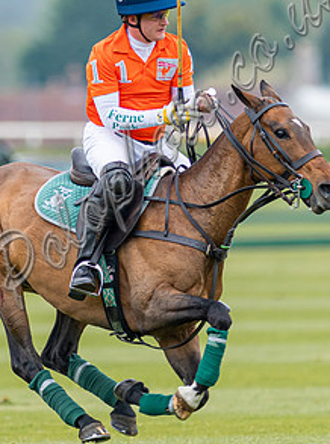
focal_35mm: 1049
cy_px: 173
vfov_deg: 1.9
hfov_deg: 1.4
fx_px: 13432
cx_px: 94
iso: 320
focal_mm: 300
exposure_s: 1/1600
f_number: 2.8
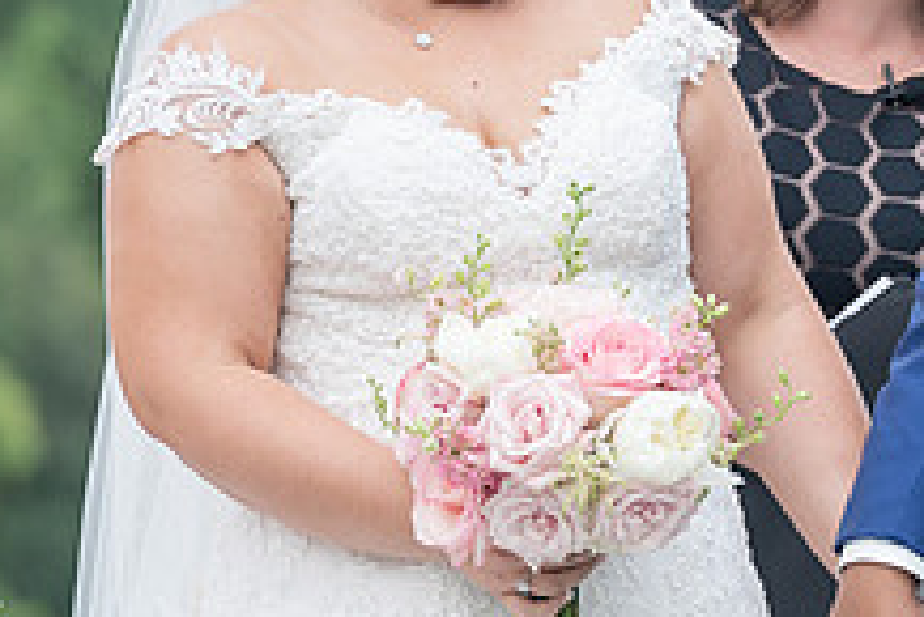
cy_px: 234
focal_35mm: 473
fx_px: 12148
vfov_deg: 2.9
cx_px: 1111
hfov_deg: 4.3
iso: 160
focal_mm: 143
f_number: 4
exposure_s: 1/200
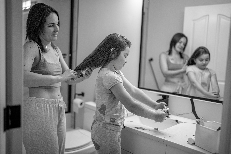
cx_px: 116
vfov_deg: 37.9
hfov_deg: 54.4
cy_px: 77
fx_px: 225
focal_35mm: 35
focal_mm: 35
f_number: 1.2
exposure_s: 1/200
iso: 250
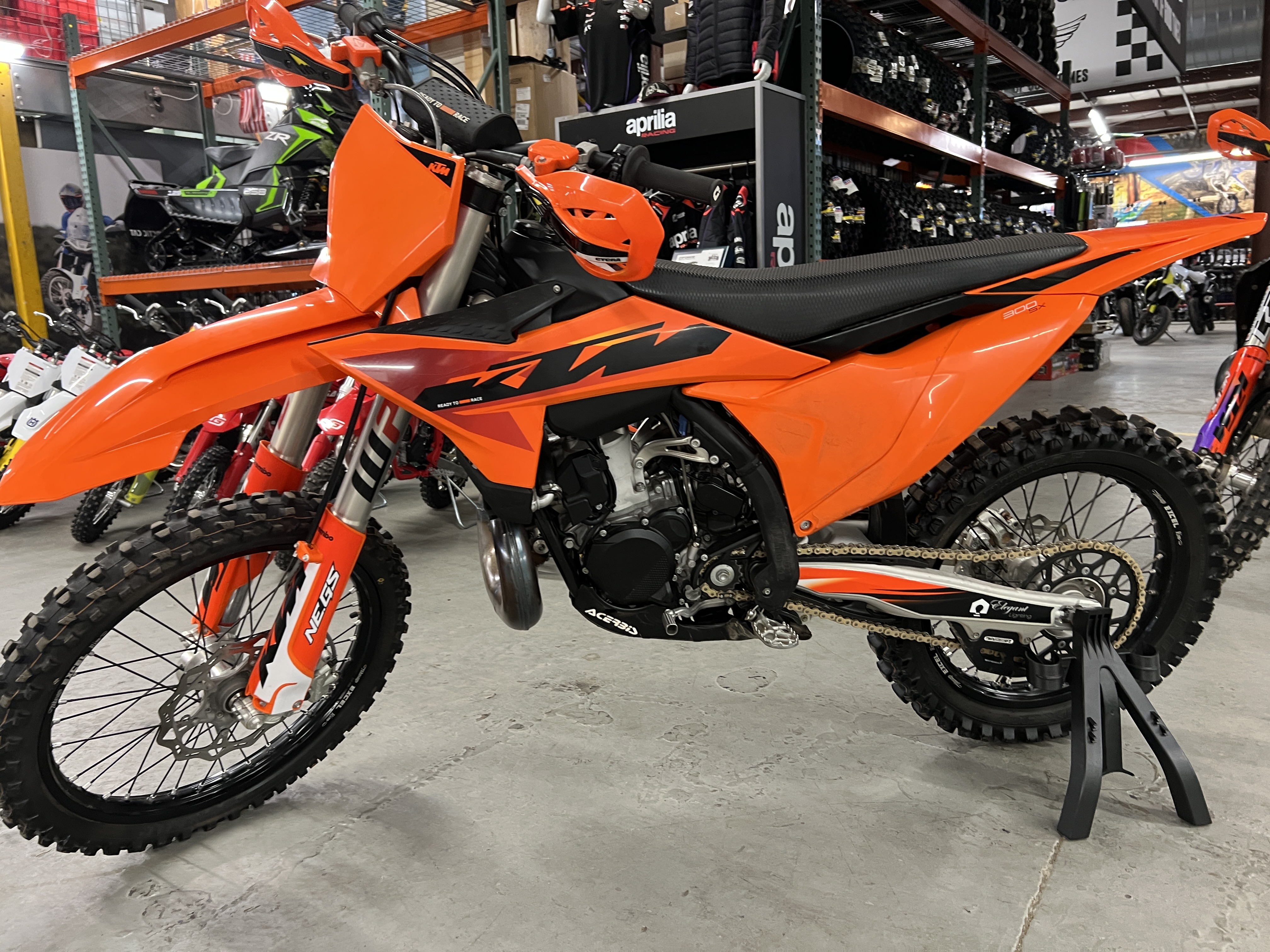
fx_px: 954
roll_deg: +1.5
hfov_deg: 67.3
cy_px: 476
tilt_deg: -10.3
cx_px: 635
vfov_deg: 53.1
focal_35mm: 26
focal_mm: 5.7
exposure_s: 1/60
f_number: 1.5
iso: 250
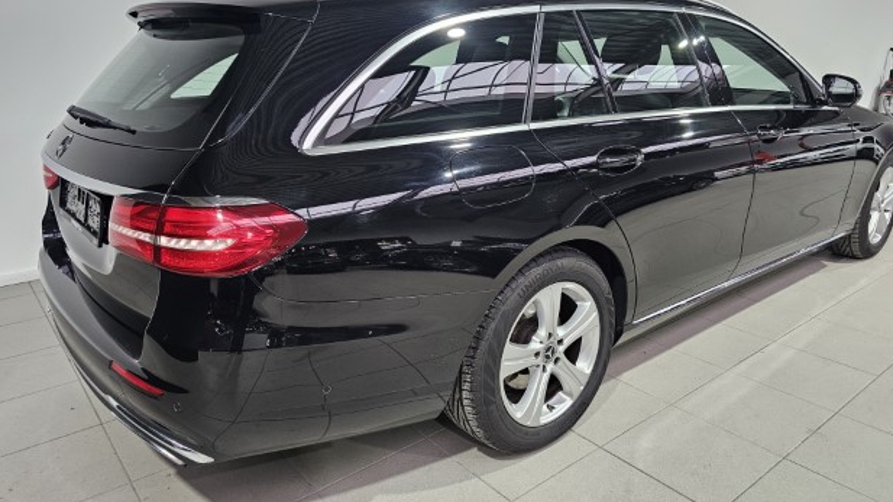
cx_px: 459
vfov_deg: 44.4
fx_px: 616
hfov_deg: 71.9
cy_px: 250
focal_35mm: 26
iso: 250
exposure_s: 1/180
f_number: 1.7
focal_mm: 6.3
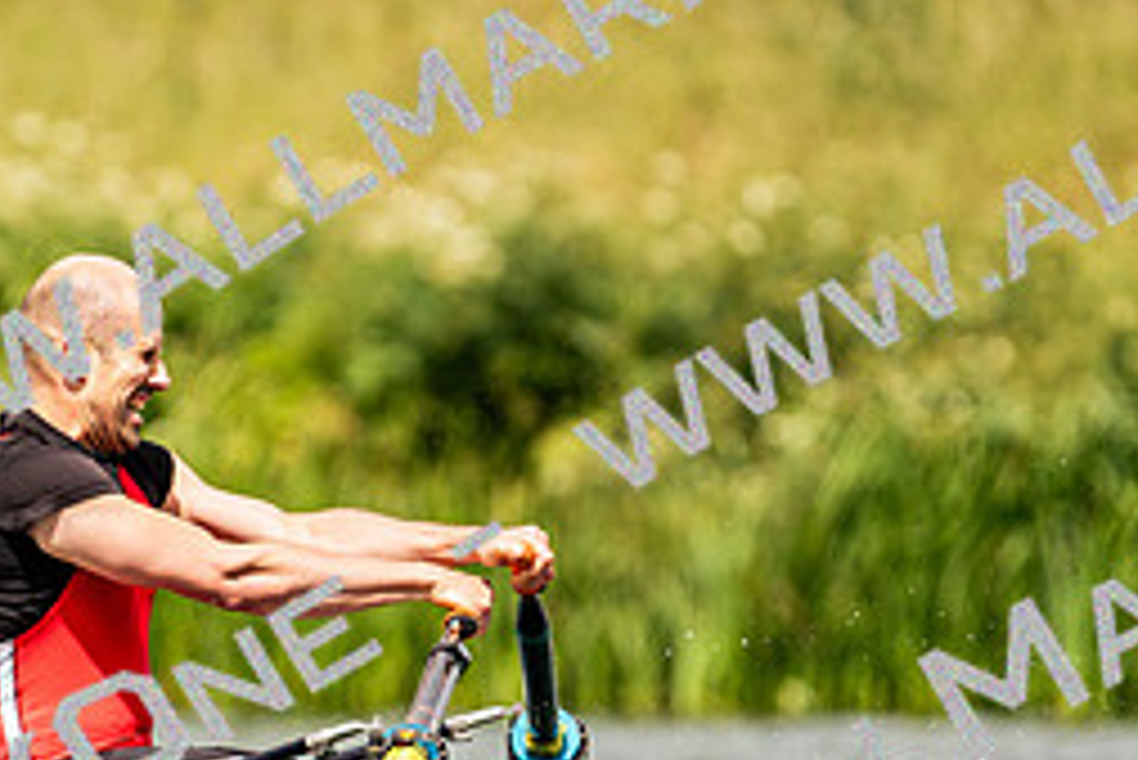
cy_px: 564
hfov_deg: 1.8
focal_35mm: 1120
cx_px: 247
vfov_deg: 1.2
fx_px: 35423
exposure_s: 1/2000
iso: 250
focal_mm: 489
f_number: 6.3
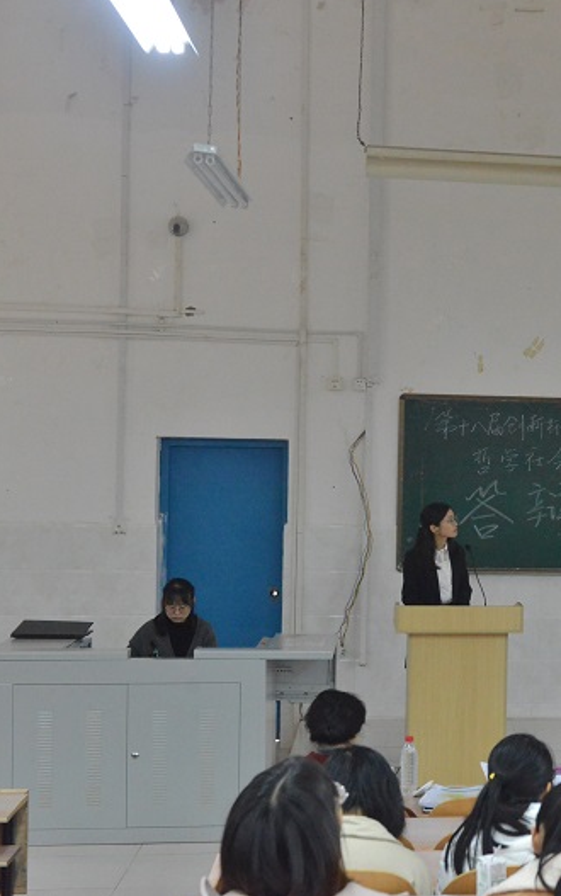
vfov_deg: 30.2
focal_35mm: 68
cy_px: 448
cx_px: 643
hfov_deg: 18.3
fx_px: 1661
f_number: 5.6
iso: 6400
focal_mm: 44
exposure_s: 1/250
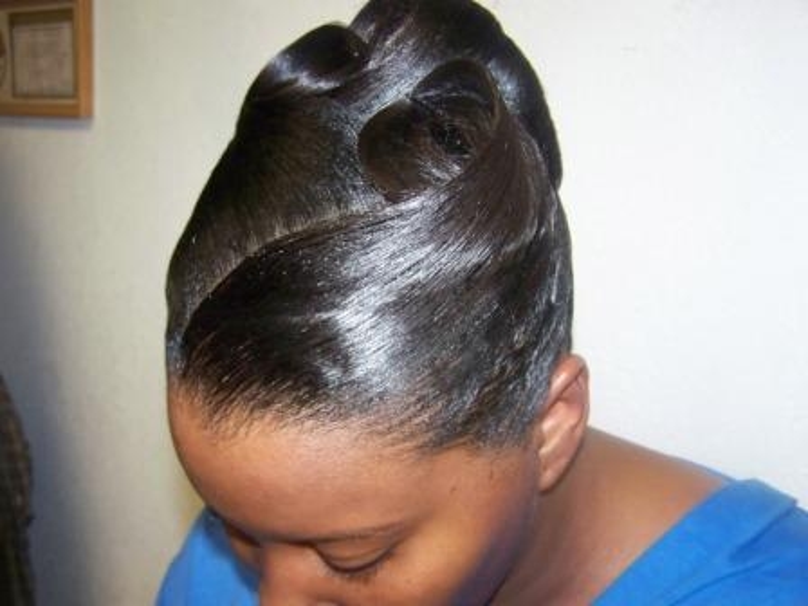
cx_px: 404
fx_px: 887
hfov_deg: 49.0
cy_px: 303
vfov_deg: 37.7
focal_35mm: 38
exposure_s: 1/30
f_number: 2.8
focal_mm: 6.3
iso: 200
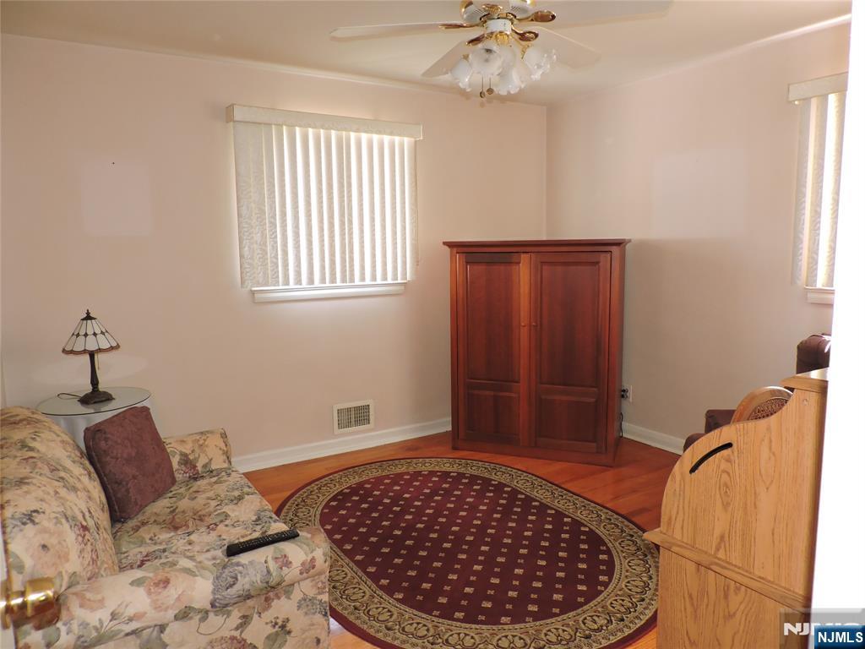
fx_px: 600
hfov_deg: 71.6
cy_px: 324
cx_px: 432
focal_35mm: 24
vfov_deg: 56.8
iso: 400
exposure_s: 1/40
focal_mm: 4.3
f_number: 3
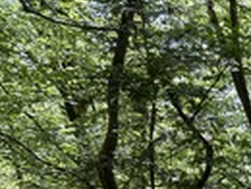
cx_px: 467
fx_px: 668
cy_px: 352
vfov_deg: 14.1
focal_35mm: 92
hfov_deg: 17.0
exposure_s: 1/121
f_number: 1.78
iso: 125
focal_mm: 6.76
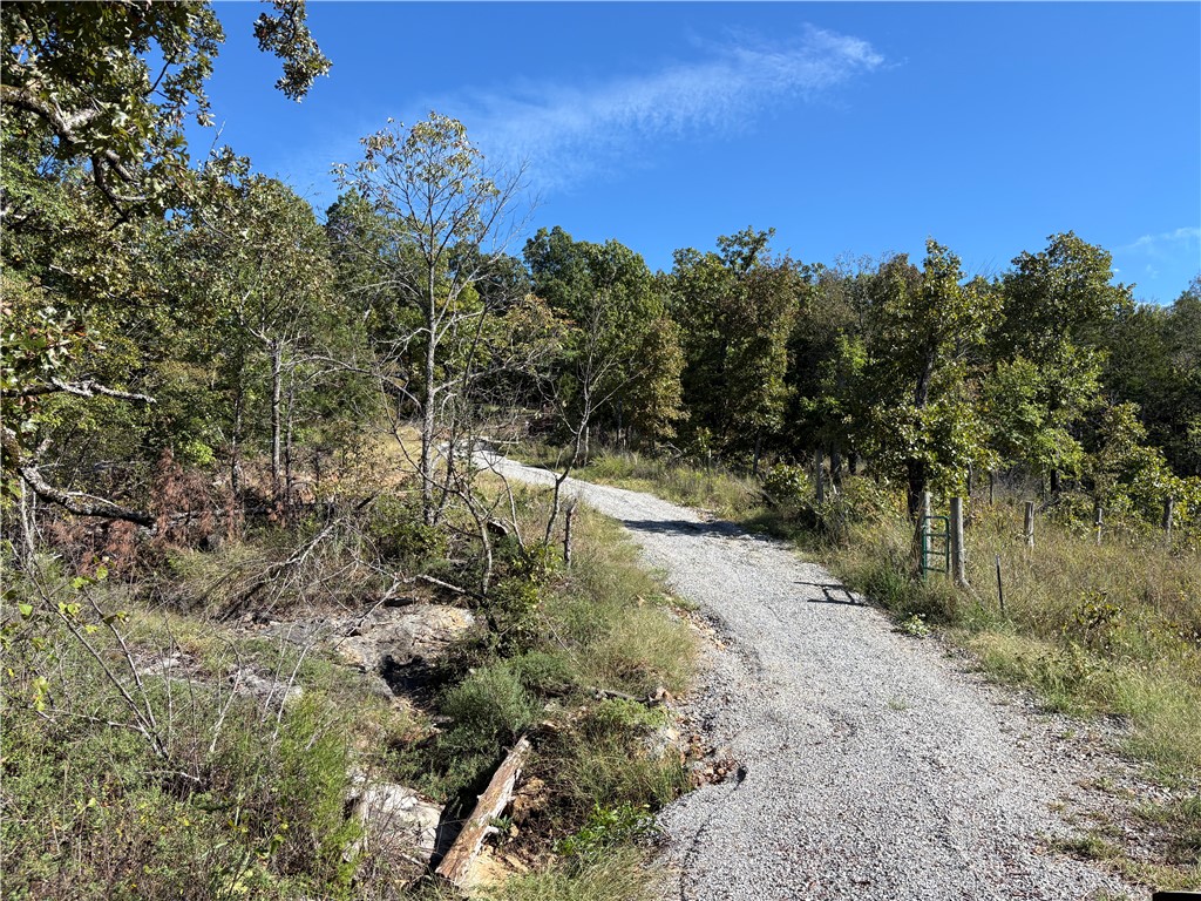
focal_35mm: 26
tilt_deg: +7.6
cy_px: 450
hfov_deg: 67.3
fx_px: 902
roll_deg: +0.2
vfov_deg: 53.1
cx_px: 600
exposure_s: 1/1799
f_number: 1.6
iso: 50
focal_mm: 5.96
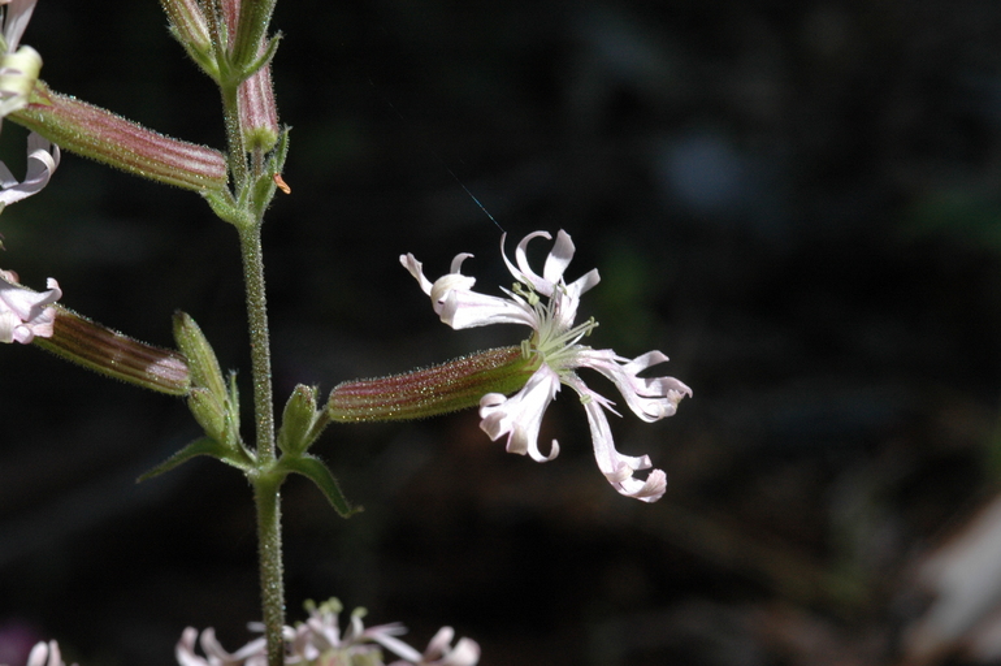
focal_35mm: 158
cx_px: 500
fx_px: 4376
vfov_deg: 8.7
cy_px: 333
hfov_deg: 13.1
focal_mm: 105
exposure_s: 1/250
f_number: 19
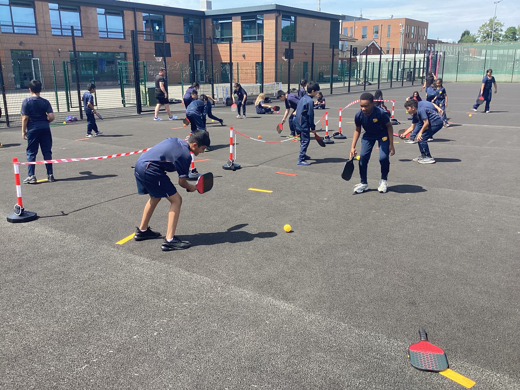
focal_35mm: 31
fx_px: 466
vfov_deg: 45.4
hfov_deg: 58.4
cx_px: 260
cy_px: 195
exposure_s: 1/482
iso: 25
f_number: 2.4
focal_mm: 3.3
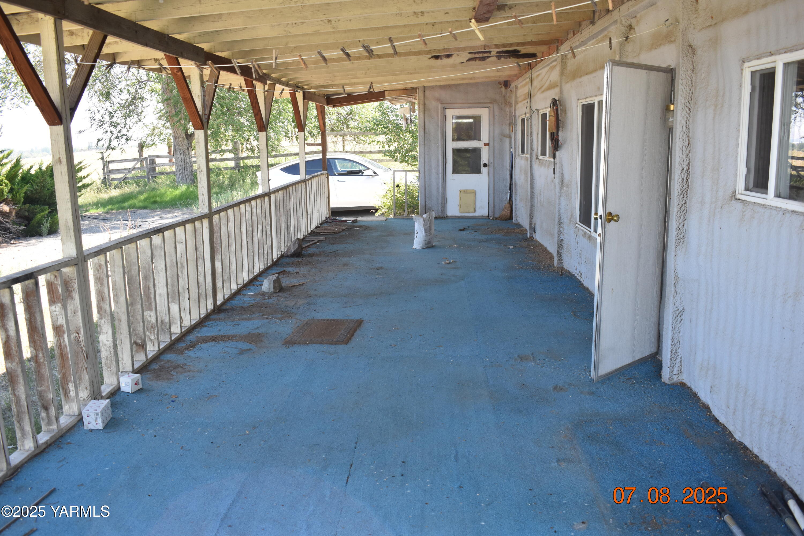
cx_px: 402
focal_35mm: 33
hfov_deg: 57.2
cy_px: 268
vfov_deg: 40.0
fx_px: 737
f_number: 5
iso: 400
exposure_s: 1/250
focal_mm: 22
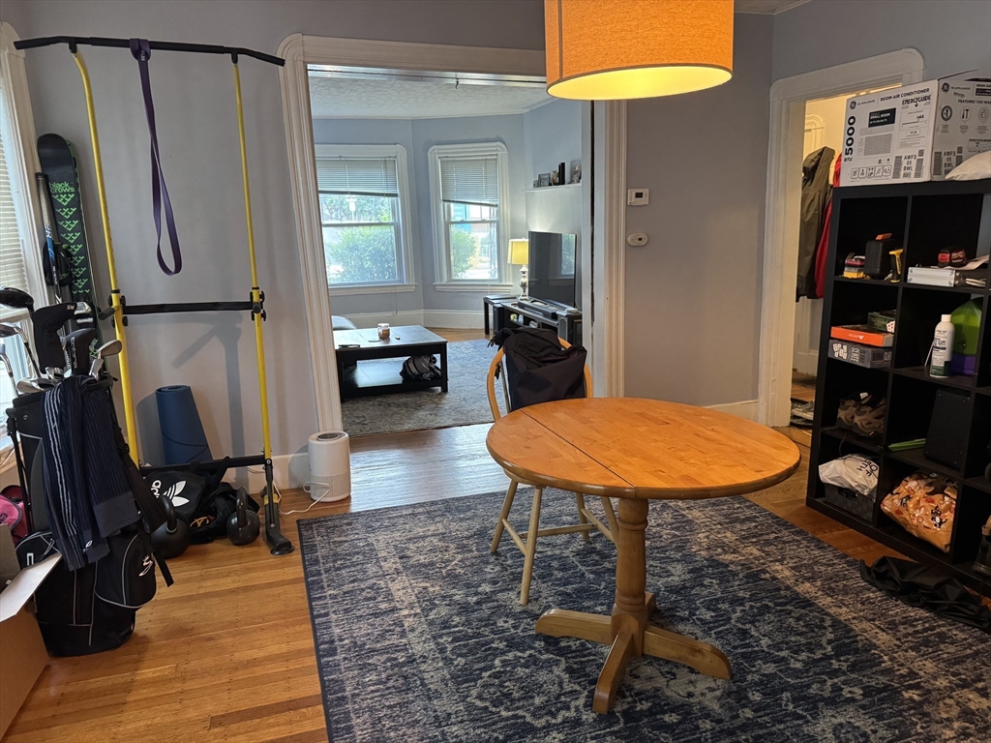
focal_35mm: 24
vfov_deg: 56.8
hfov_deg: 71.6
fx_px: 687
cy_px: 372
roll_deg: +1.6
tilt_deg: -14.6
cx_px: 496
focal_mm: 6.76
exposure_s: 1/60
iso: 640
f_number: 1.78
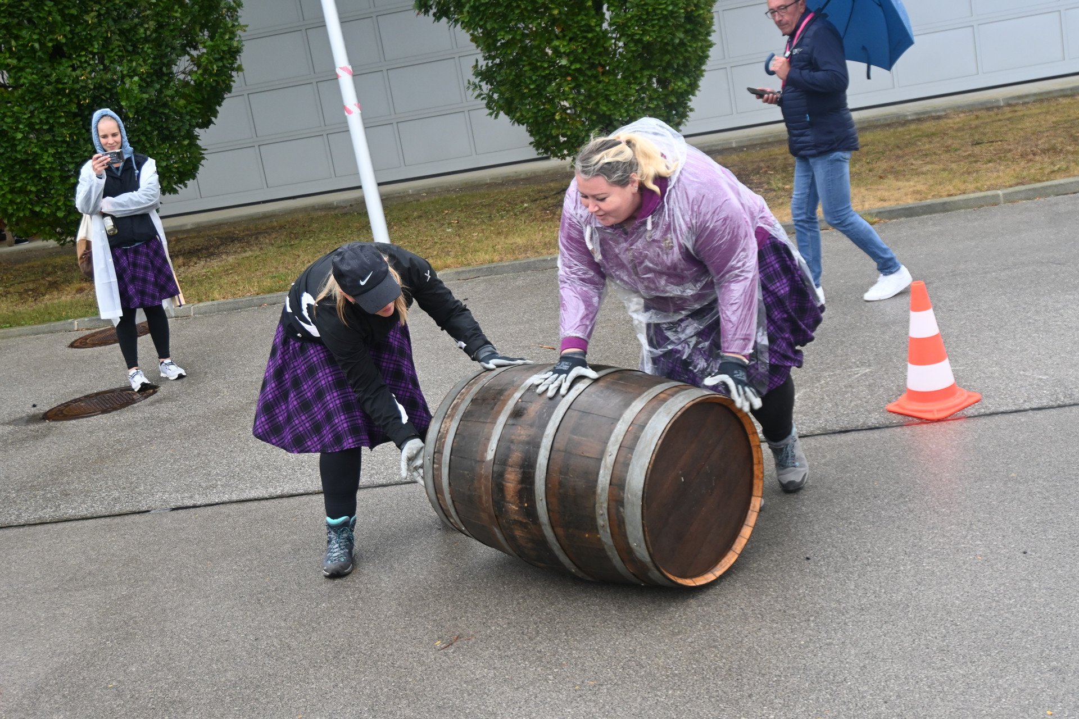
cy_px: 360
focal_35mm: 44
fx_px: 1304
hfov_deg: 45.0
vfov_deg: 30.8
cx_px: 540
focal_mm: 29
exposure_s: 1/250
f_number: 4.8
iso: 320
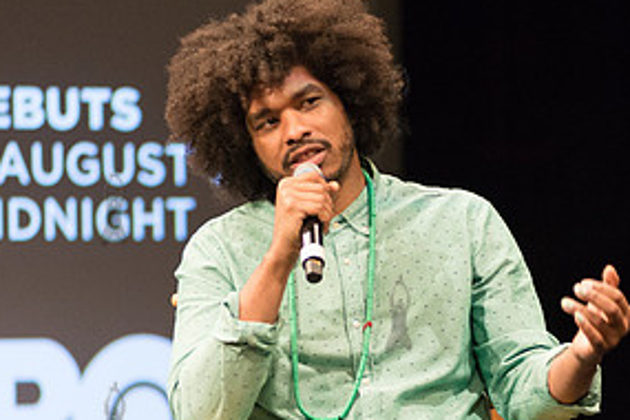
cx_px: 398
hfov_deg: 7.0
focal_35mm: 295
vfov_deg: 4.7
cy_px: 313
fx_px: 5162
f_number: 2.8
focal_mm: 145
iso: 4000
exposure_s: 1/200
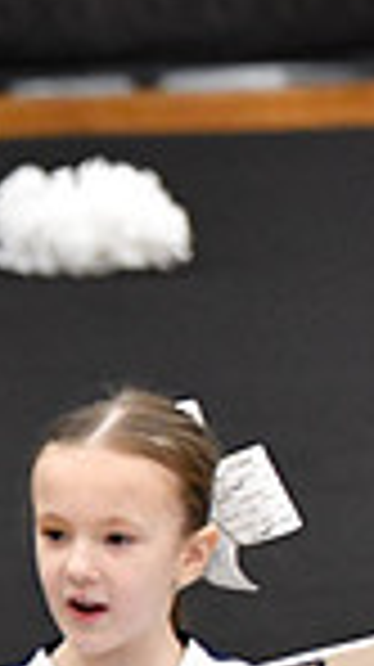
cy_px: -137
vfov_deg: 2.6
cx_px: 1149
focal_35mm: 831
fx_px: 14684
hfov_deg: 1.5
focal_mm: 135
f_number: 2.8
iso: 5000
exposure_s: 1/800
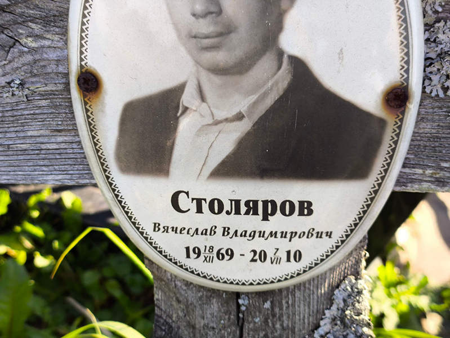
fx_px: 650
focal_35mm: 50
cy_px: 169
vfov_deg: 29.1
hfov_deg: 38.2
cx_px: 225
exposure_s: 1/277
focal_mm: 4.71
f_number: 1.7
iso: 50
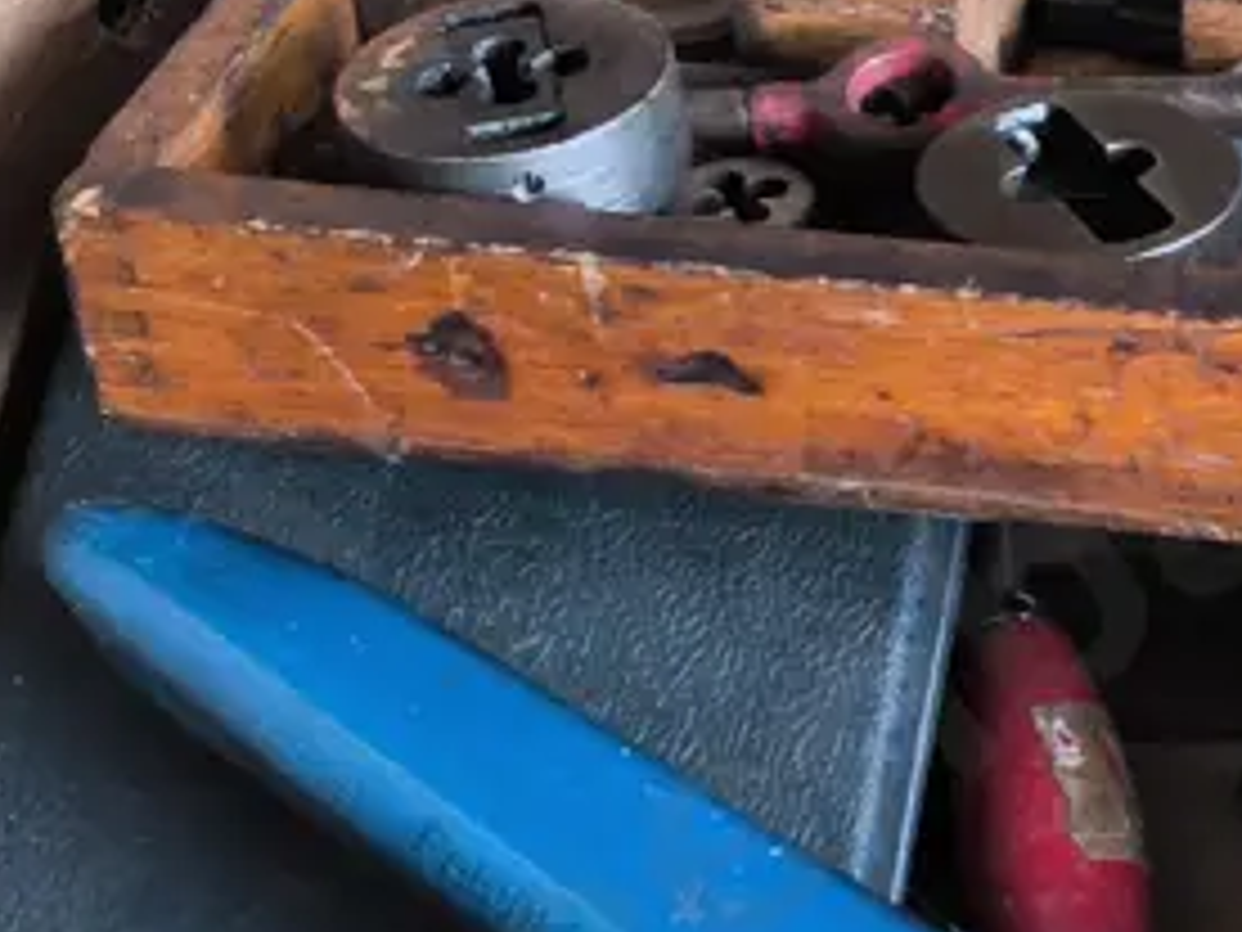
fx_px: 3588
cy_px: 365
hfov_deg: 18.8
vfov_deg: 14.8
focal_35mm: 100
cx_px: 1377
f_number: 2
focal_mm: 2.87
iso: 100
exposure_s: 1/100
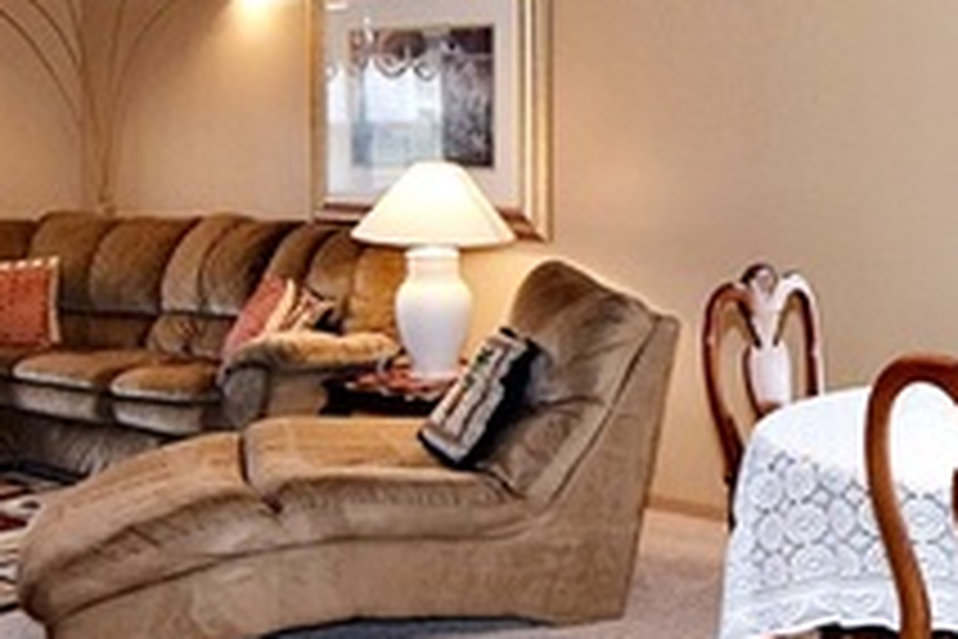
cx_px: 819
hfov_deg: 37.9
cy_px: 137
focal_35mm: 50
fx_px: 1317
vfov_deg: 26.8
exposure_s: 1/125
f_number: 5.6
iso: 800
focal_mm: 11
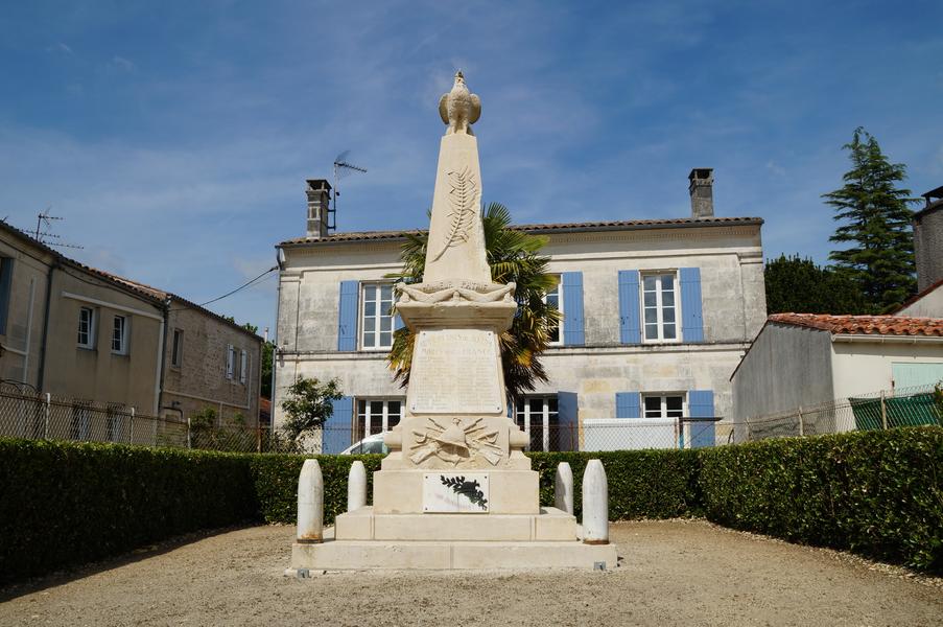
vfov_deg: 39.9
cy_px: 314
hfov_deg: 57.3
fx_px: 863
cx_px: 472
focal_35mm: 33
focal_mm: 22
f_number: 13
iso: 100
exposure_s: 1/250
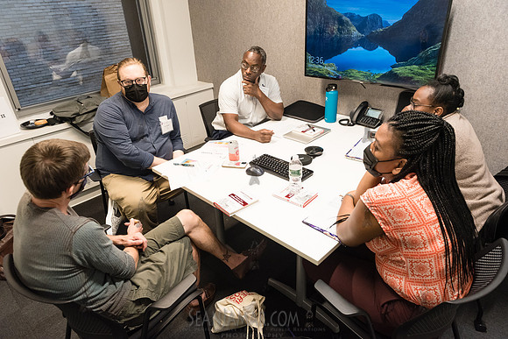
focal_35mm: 24
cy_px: 170
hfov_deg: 73.7
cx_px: 254
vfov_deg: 53.2
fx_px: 339
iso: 2500
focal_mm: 24
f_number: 4.5
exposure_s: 1/160
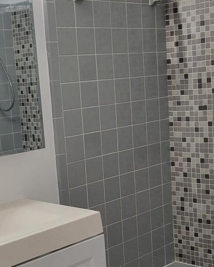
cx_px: 81
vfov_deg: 28.0
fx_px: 531
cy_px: 194
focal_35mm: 67
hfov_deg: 22.7
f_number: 1.8
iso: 200
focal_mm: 5.4
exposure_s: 1/120
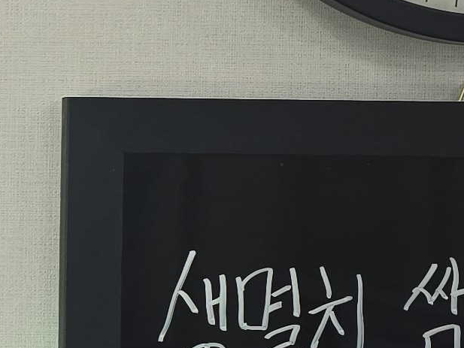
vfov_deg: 10.0
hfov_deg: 12.2
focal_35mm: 149
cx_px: -372
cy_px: 241
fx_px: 1998
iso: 40
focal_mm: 6.3
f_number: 1.7
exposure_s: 1/120
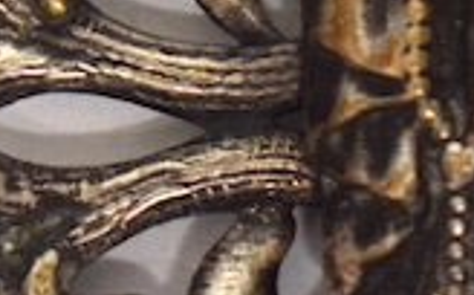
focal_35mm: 515
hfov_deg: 4.1
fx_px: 6644
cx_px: 598
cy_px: -834
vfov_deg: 2.5
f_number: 5.3
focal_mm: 46
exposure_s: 1/125
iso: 2000
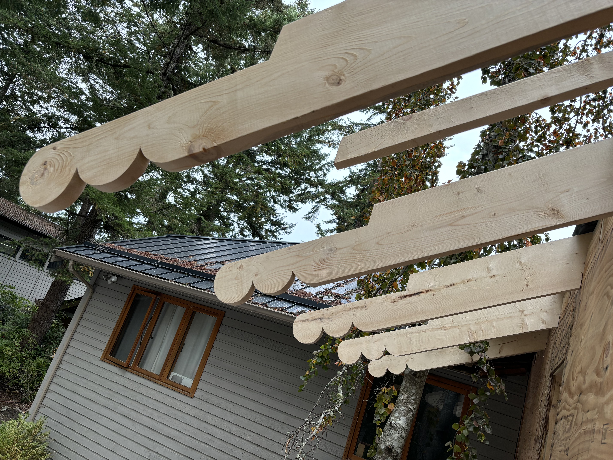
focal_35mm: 26
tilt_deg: +14.5
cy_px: 230
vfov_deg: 53.1
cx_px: 306
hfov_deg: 67.3
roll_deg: -19.2
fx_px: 460
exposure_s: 1/121
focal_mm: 5.96
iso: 80
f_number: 1.6
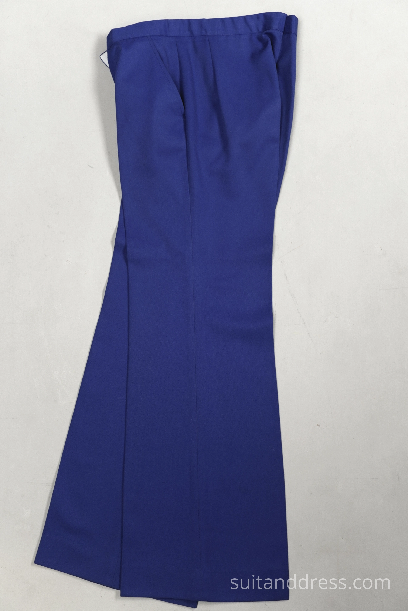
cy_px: 306
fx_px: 816
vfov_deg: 41.1
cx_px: 204
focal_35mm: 48
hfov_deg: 28.1
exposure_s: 1/50
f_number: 7.1
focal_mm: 32
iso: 400
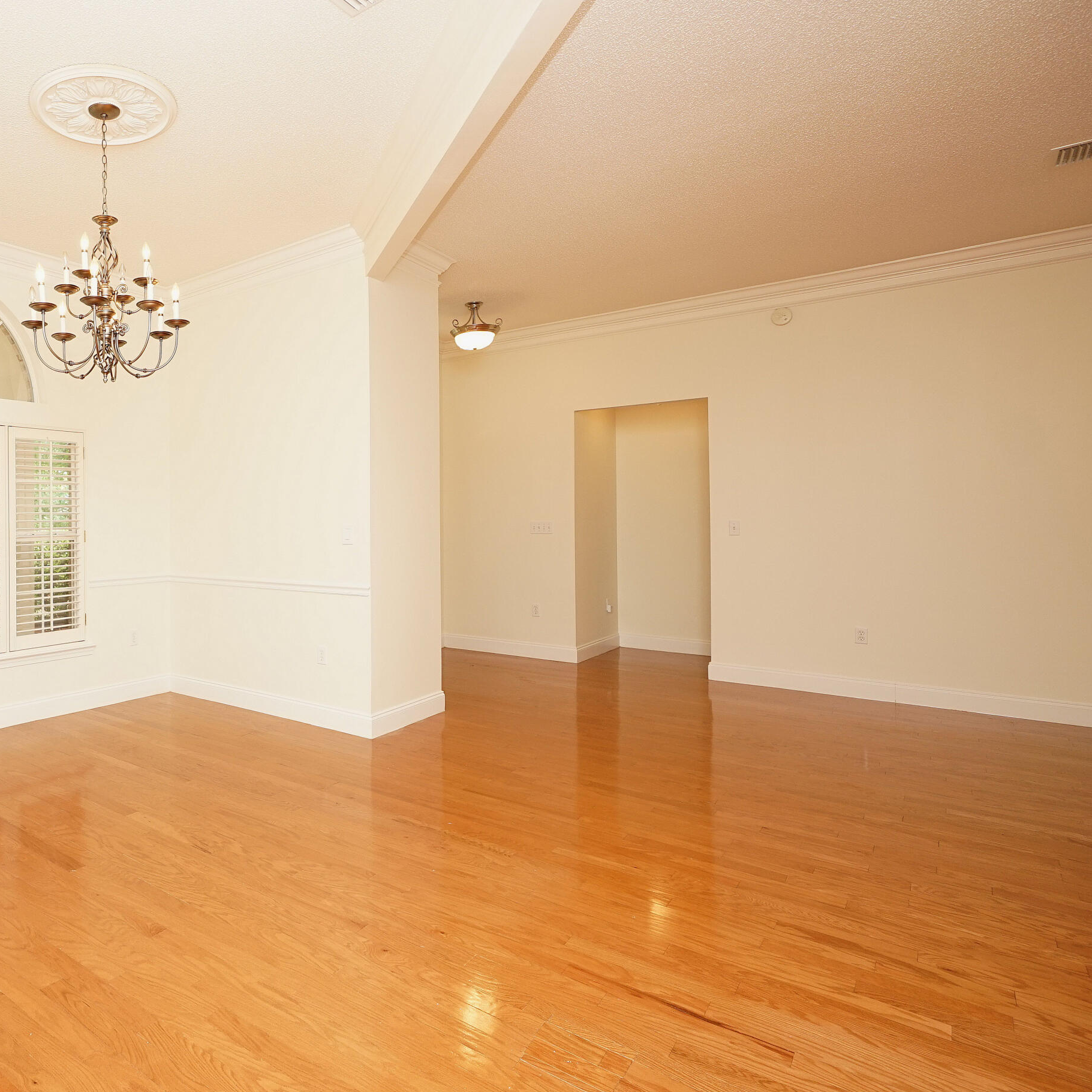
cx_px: 249
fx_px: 749
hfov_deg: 66.8
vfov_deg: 72.1
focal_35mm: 21
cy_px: 514
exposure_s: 1/60
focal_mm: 10
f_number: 4
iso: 400
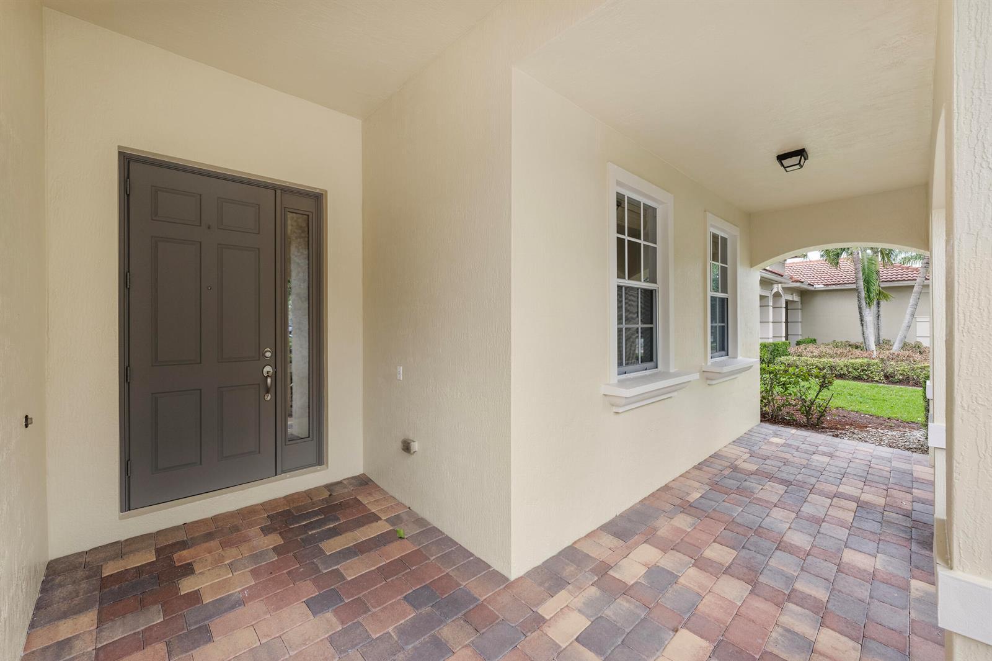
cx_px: 496
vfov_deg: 81.1
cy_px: 330
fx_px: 386
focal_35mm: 14
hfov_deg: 104.3
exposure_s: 1/20
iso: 500
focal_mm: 14
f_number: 8
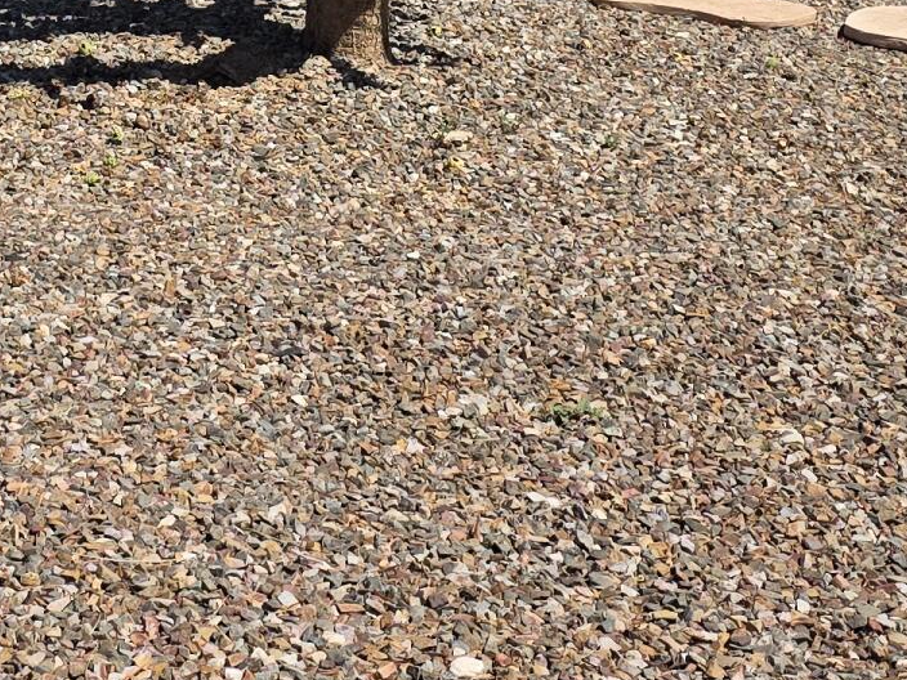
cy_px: -296
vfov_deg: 14.2
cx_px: 148
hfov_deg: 19.8
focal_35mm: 98
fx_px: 2568
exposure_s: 1/7061
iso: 80
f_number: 1.7
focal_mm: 6.3
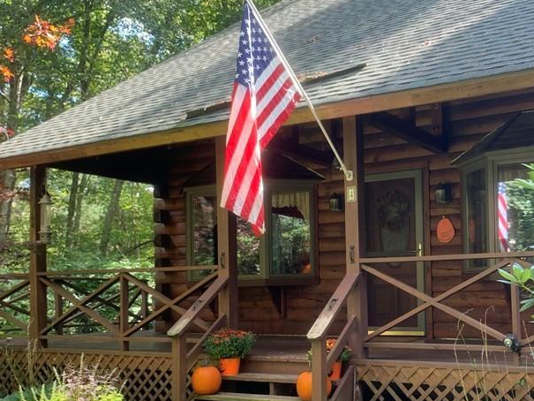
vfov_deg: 32.6
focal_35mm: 44
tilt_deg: +3.0
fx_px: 679
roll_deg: +1.9
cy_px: 269
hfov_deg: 42.4
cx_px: 354
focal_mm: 4.25
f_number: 1.8
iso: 50
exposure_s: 1/122
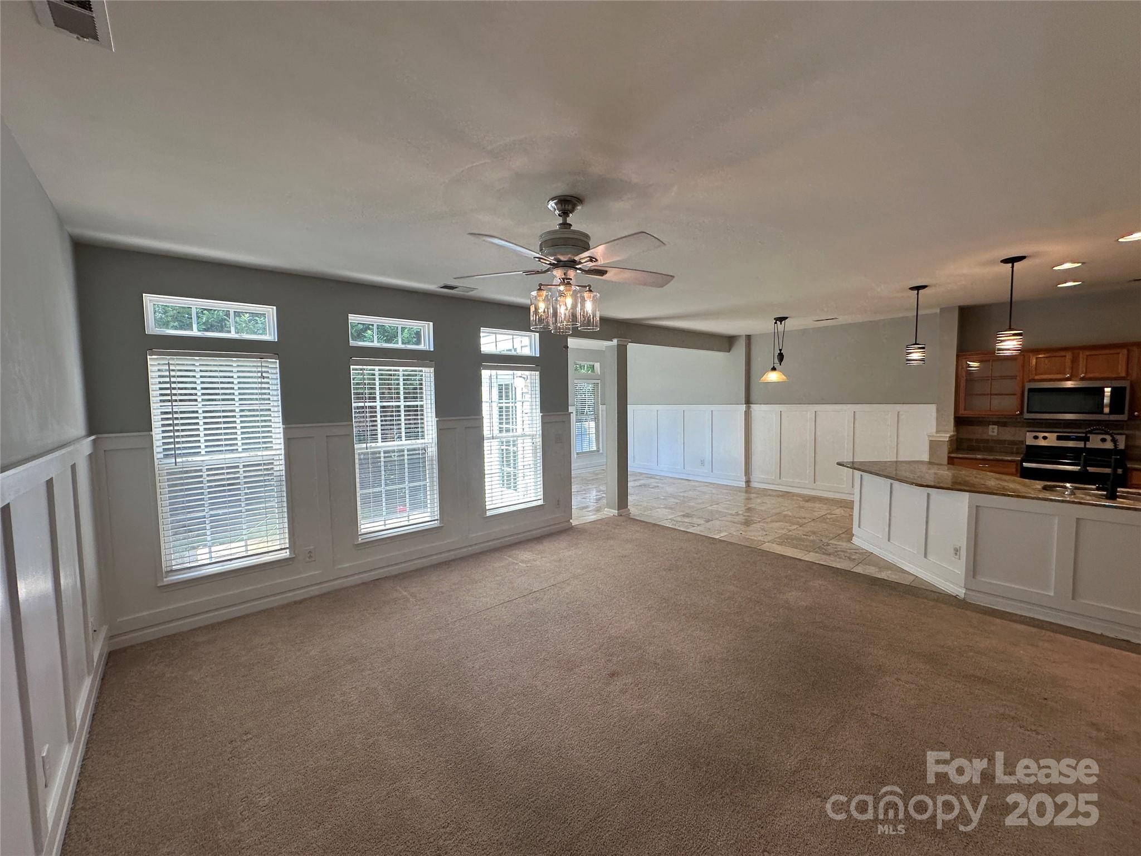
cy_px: 428
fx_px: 461
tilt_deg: -2.9
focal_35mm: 14
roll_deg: +0.6
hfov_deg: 102.1
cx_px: 570
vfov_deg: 85.7
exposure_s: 1/120
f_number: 2.2
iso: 64
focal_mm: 2.22
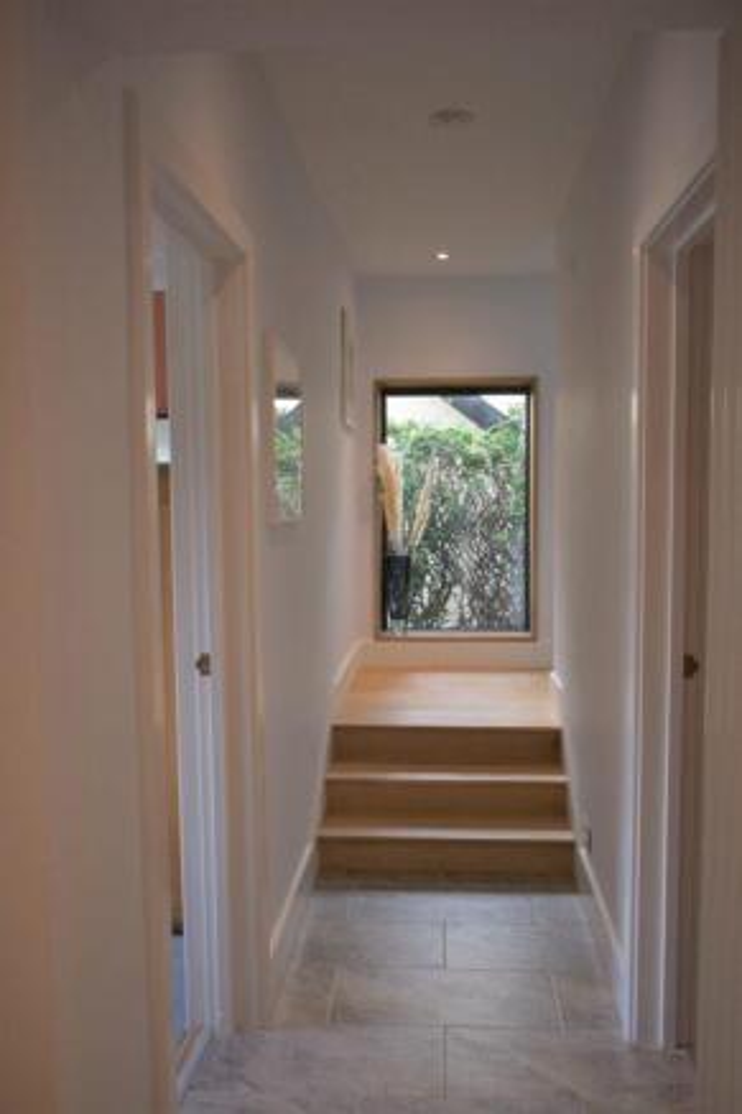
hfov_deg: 43.6
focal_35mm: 30
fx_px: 928
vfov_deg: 61.9
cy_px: 557
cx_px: 371
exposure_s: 1/125
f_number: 3.8
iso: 360
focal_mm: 20
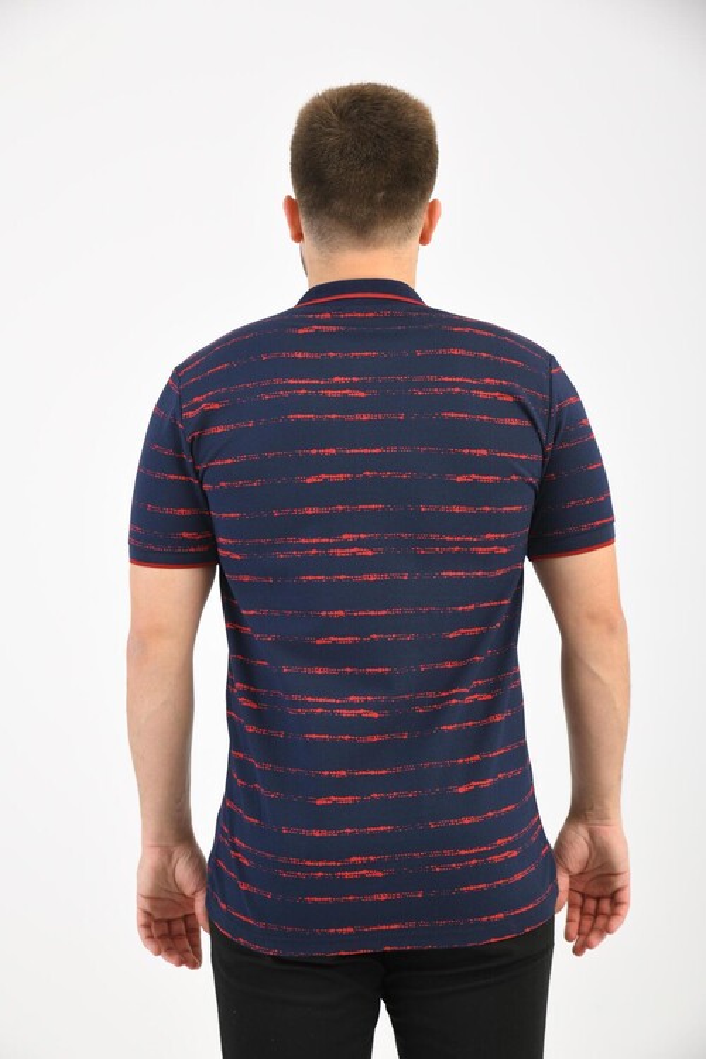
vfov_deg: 31.0
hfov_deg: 20.9
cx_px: 353
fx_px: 1912
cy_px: 530
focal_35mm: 65
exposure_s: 1/160
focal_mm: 65
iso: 100
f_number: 7.1
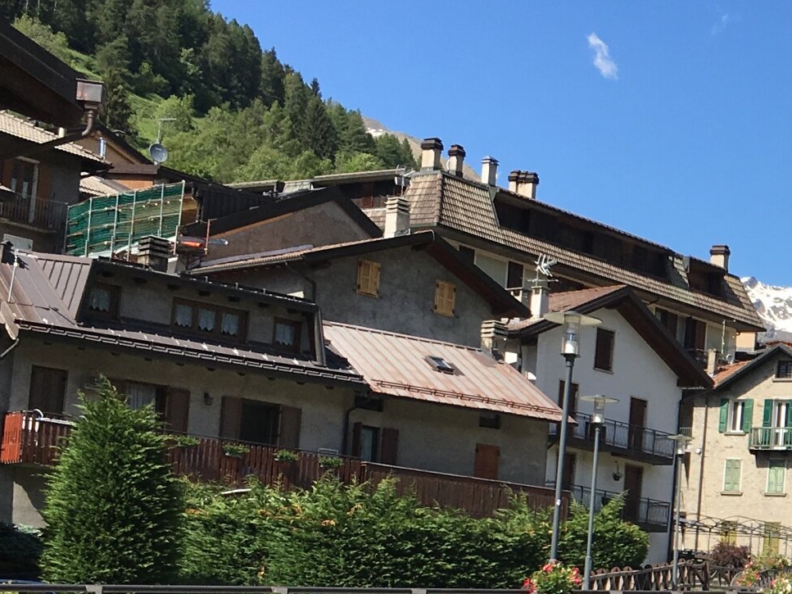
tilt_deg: +3.1
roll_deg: -3.0
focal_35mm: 87
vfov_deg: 16.7
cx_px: 1053
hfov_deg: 20.4
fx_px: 1990
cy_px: 575
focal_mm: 4.15
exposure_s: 1/1399
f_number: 2.2
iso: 25
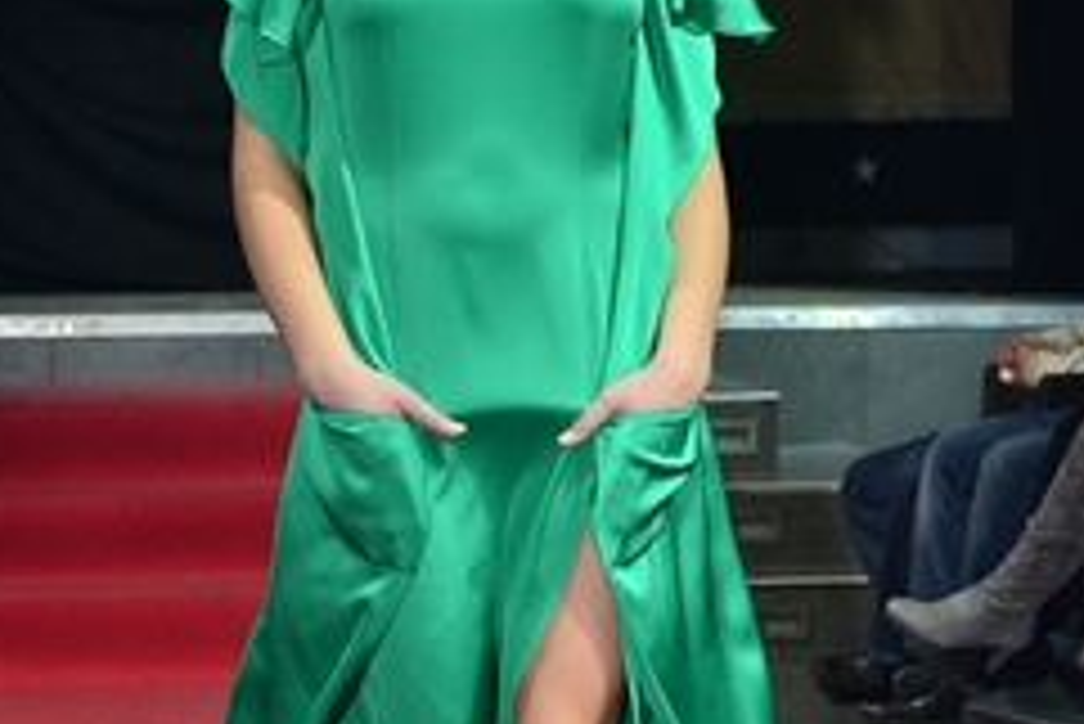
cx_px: 598
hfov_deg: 12.2
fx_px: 5062
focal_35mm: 168
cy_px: 369
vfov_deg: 8.2
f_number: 5
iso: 800
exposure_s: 1/125
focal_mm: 52
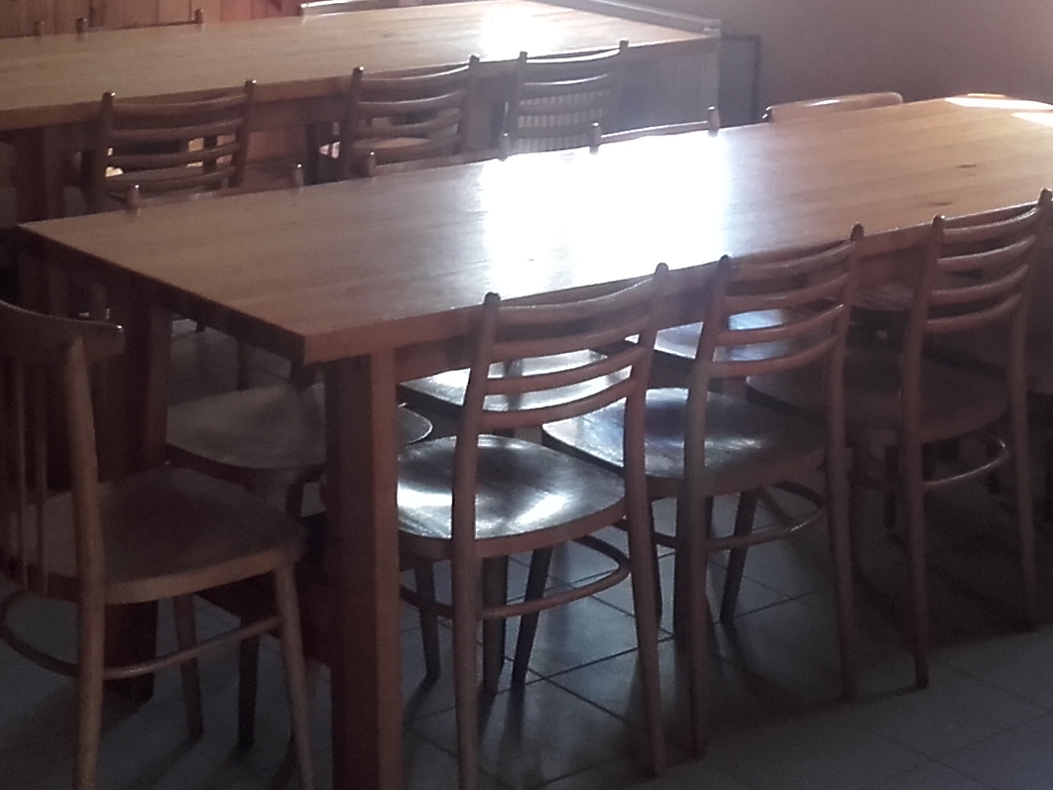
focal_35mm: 77
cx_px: 652
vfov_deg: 18.9
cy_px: 114
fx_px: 2342
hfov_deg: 25.3
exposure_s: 1/33
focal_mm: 3.31
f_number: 2.2
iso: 100
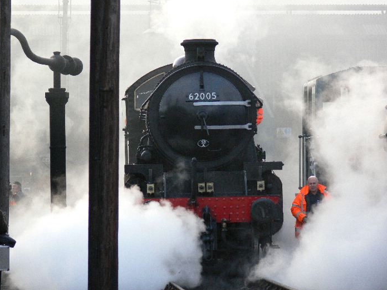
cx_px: 199
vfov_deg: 7.4
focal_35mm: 202
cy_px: 142
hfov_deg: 9.8
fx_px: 2258
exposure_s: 1/160
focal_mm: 41.3
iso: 200
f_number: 3.6
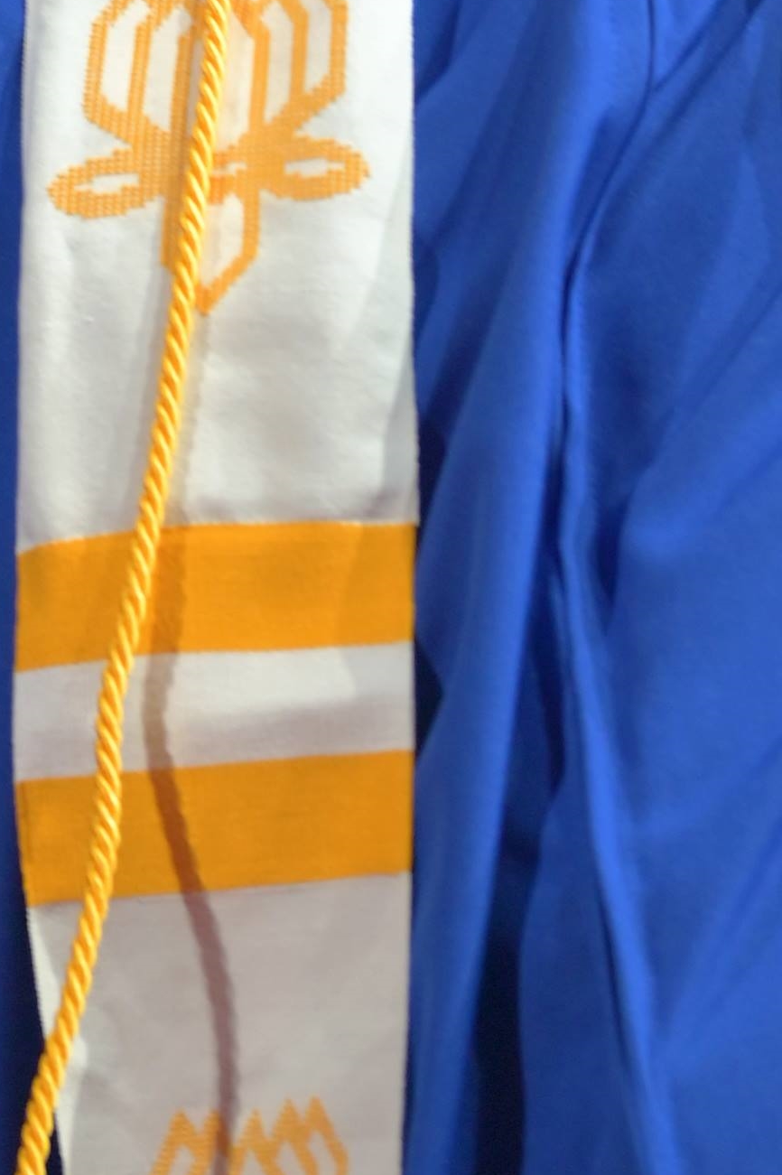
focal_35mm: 395
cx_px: 446
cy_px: -534
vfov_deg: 5.2
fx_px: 12883
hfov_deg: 3.5
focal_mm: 85
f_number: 1.8
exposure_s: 1/400
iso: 500
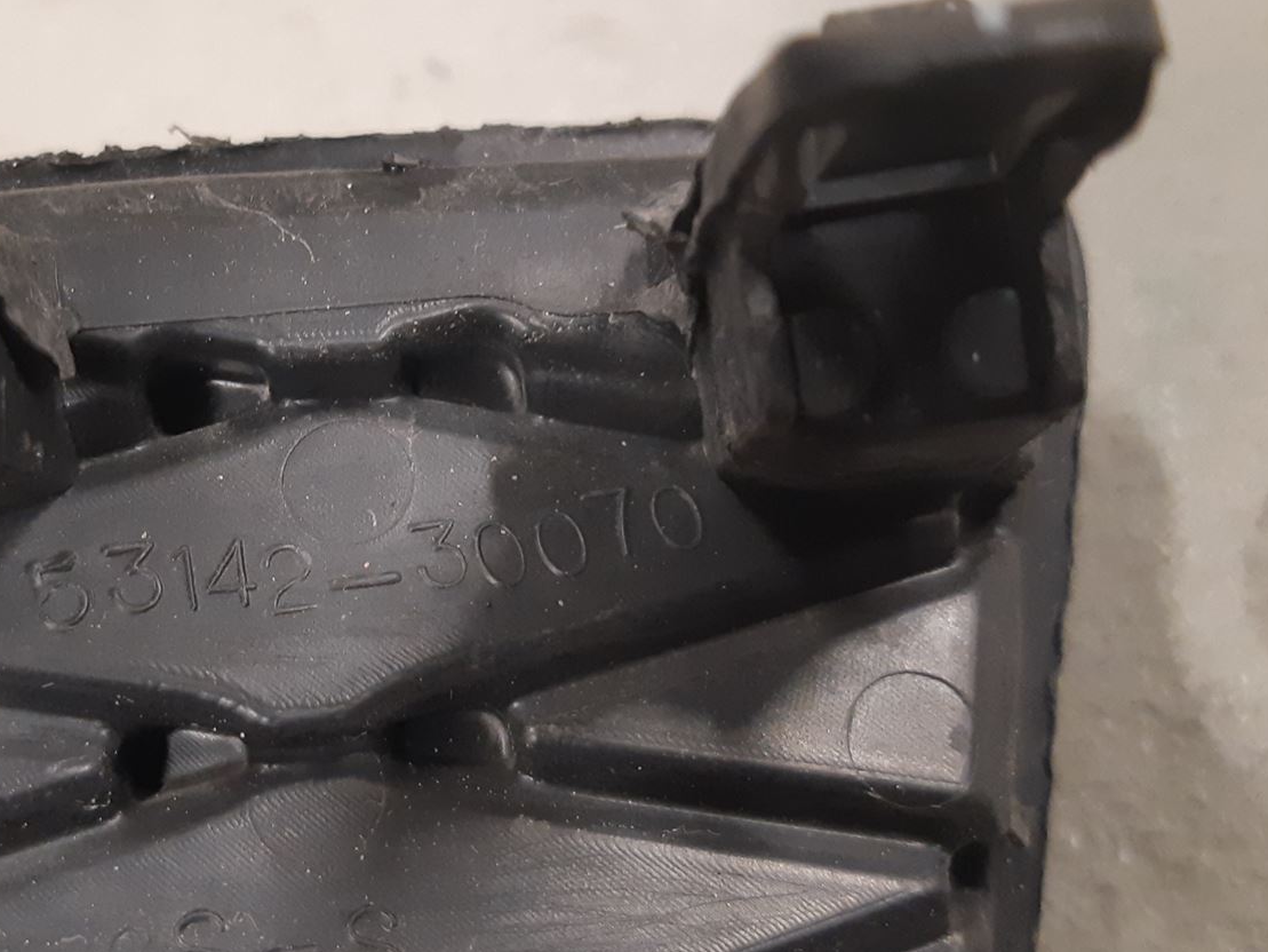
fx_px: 1758
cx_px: 332
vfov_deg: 30.3
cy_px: 471
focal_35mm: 48
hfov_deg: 38.7
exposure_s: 1/33
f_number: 1.7
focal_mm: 3.93
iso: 250
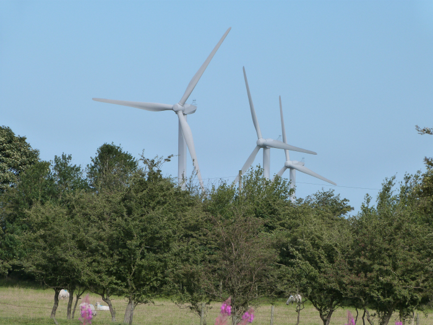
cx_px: 216
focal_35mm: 311
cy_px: 162
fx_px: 3890
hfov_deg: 6.4
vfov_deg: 4.8
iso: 160
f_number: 5.6
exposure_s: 1/500
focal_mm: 55.9
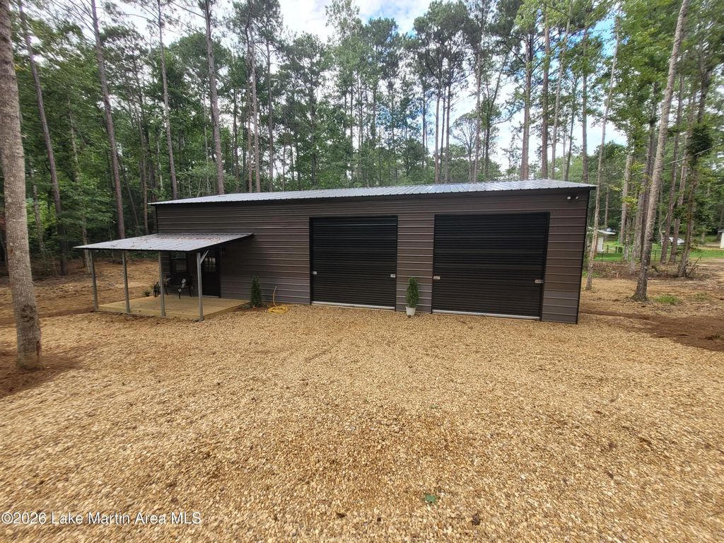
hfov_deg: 106.2
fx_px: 272
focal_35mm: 13
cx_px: 362
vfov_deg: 89.9
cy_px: 272
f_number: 2.2
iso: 40
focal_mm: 1.74
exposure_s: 1/210
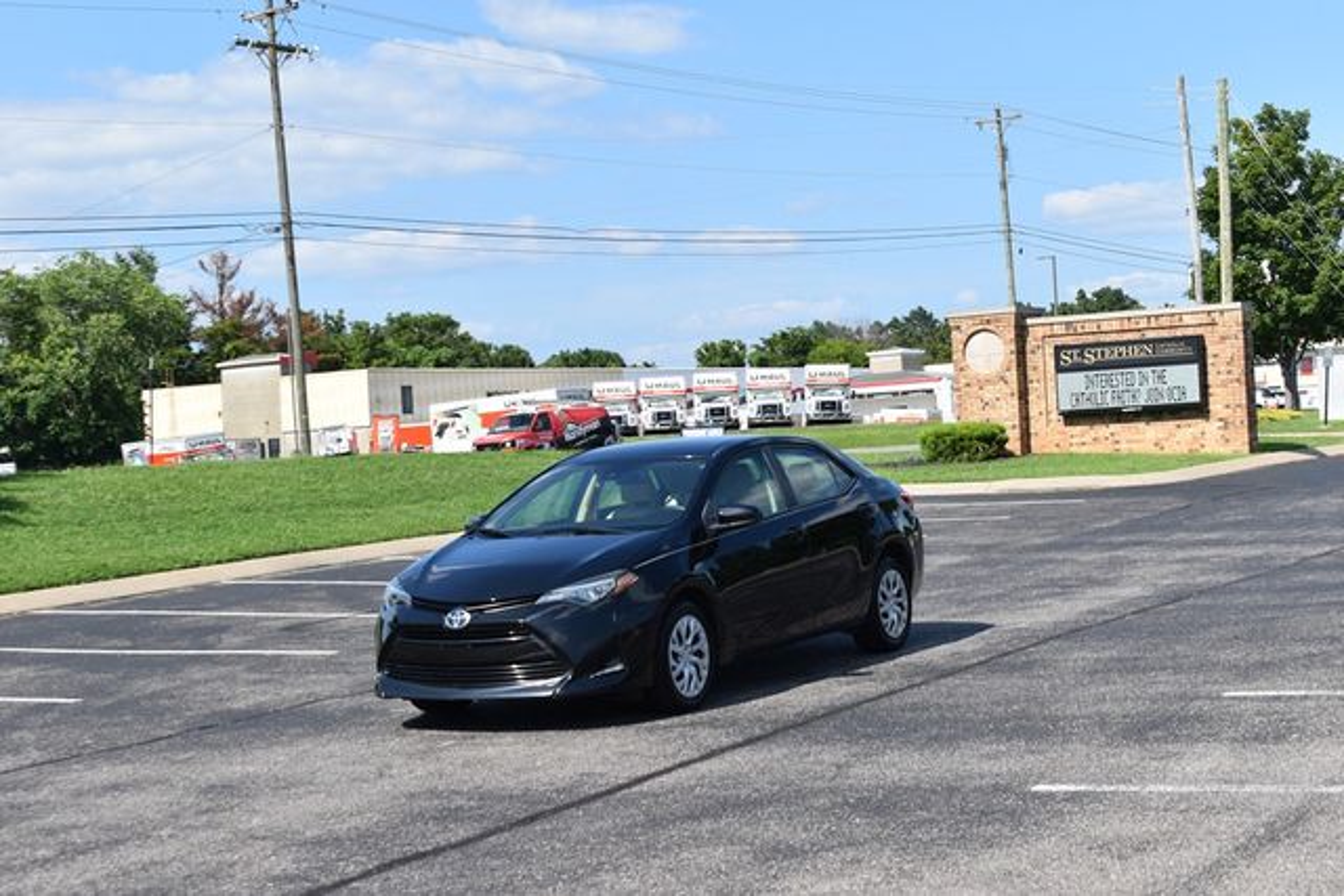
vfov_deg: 21.6
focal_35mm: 63
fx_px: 2352
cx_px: 672
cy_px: 448
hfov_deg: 31.9
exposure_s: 1/250
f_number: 8
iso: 110
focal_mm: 42
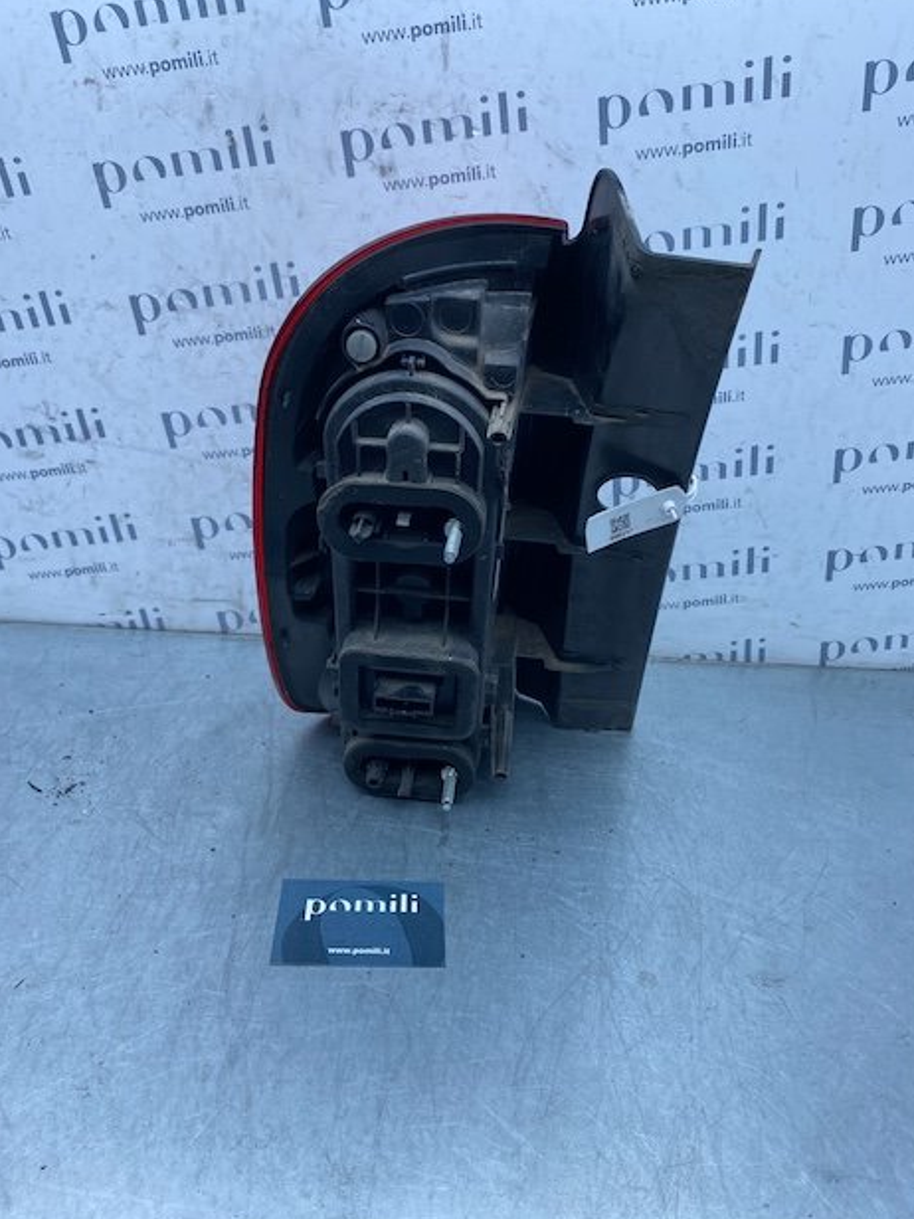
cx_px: 453
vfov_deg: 65.3
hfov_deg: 51.4
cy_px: 610
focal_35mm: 27
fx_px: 951
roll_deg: -5.7
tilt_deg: -30.1
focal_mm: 4.25
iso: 32
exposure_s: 1/637
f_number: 1.8
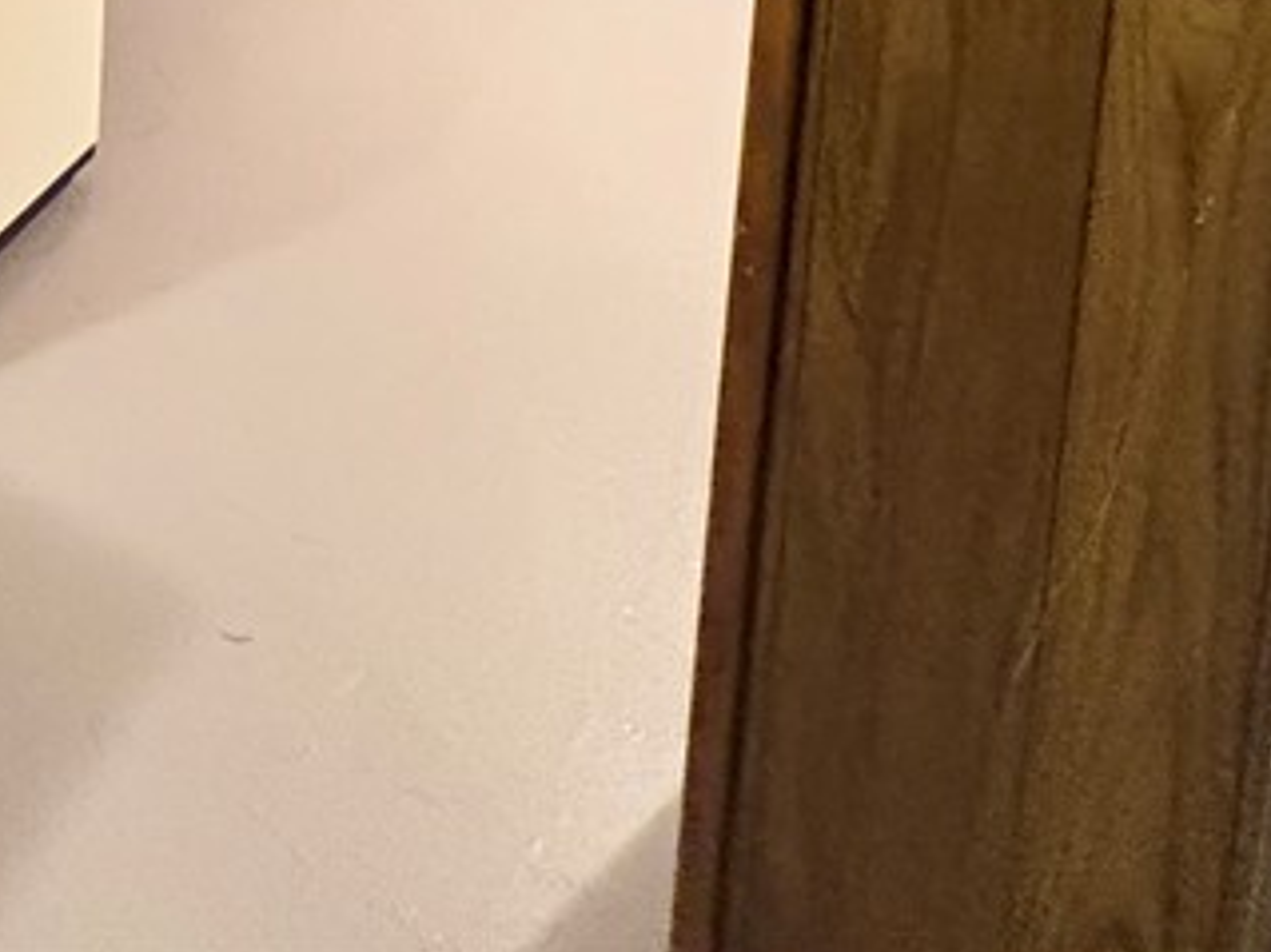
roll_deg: +0.5
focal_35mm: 45
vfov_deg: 23.7
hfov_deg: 32.6
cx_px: -347
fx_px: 1652
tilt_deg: -6.4
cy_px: -566
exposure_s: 1/30
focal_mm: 2.22
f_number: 2.2
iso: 1600
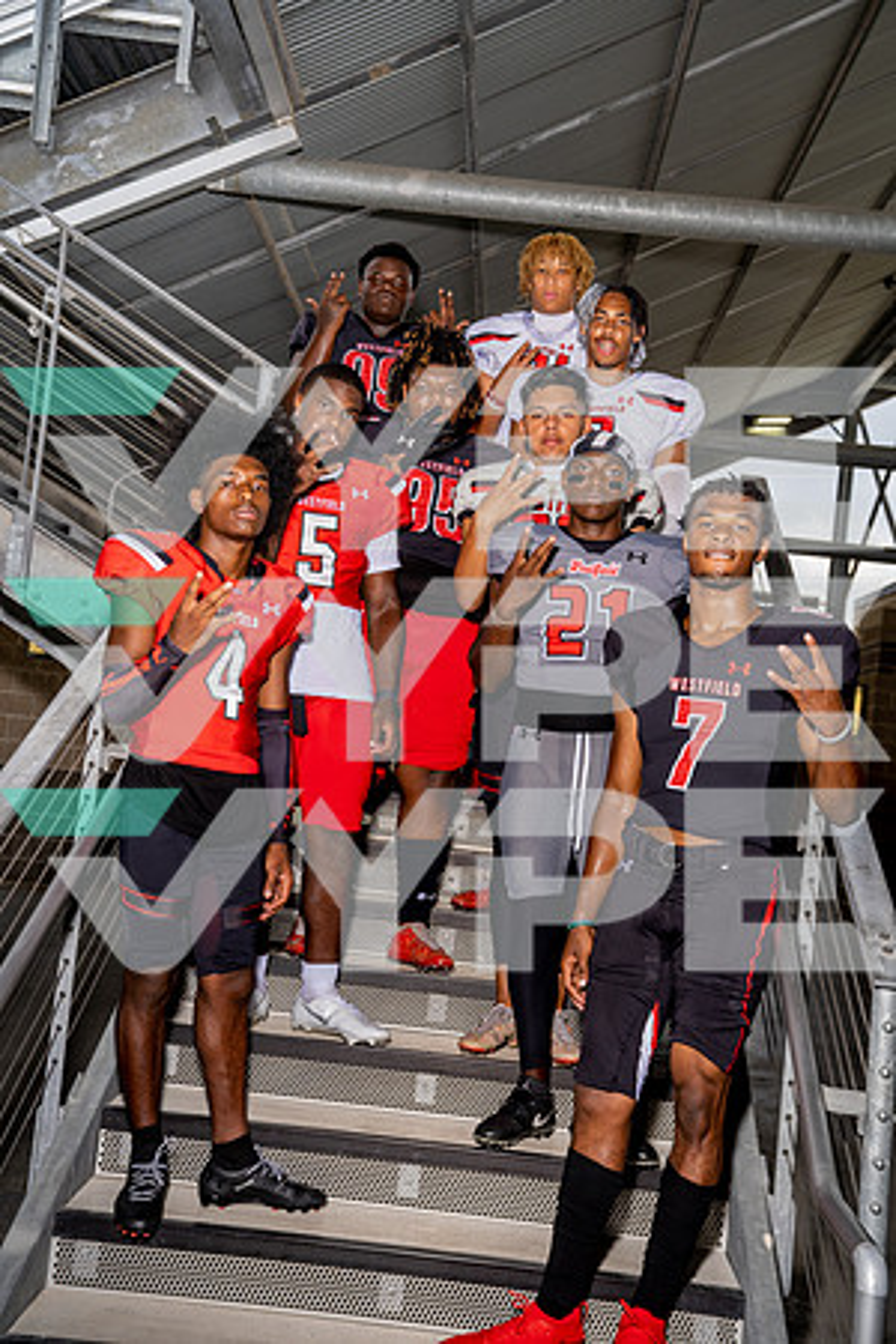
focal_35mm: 40
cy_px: 672
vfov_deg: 48.5
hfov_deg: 33.4
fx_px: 1493
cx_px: 448
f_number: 6.3
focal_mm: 40
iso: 100
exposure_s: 1/250
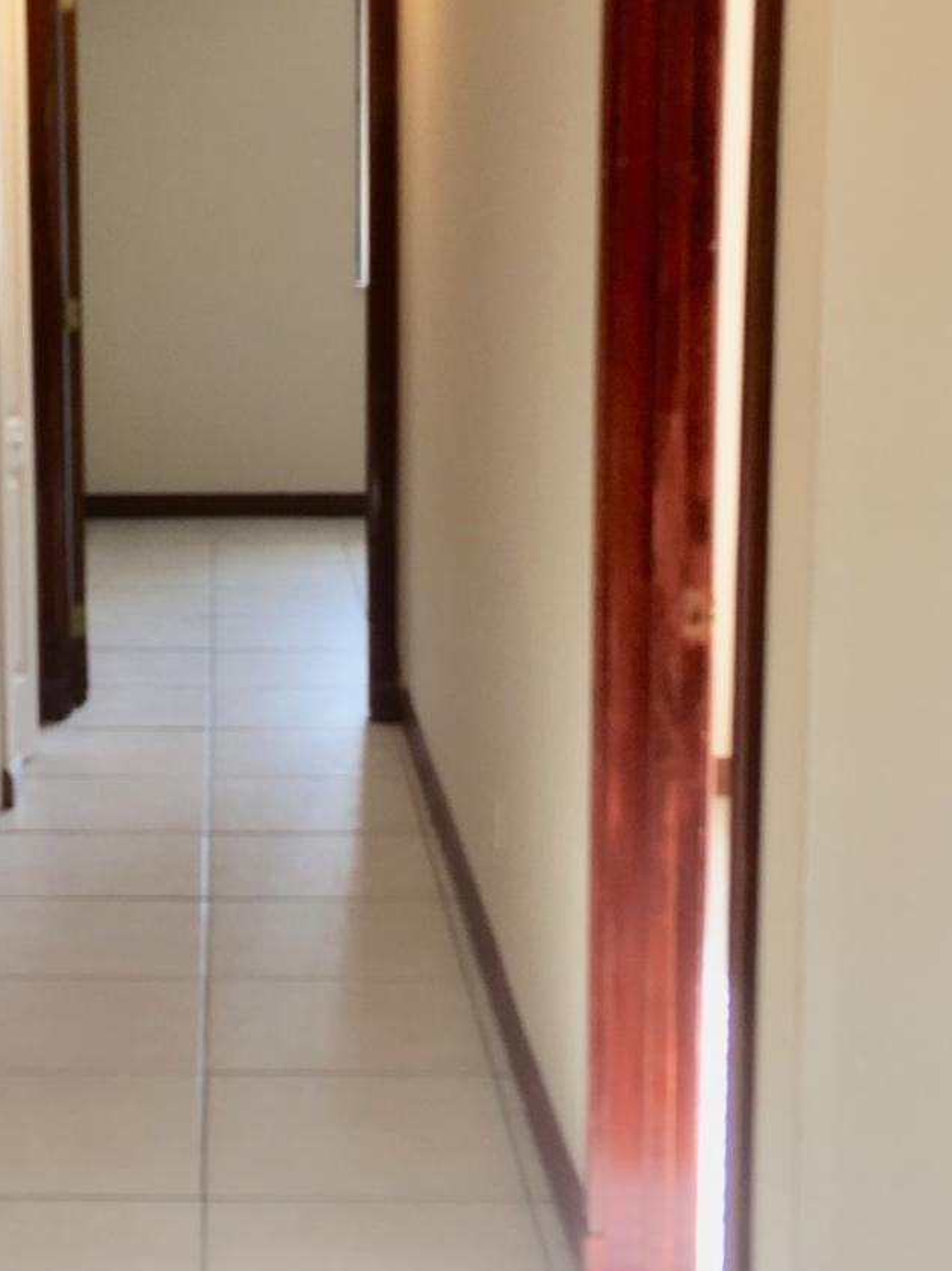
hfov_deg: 21.0
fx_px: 2532
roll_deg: +0.6
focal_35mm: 69
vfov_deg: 28.1
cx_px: 163
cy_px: 506
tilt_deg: -6.4
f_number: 2.2
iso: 25
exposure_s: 1/35
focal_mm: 4.15
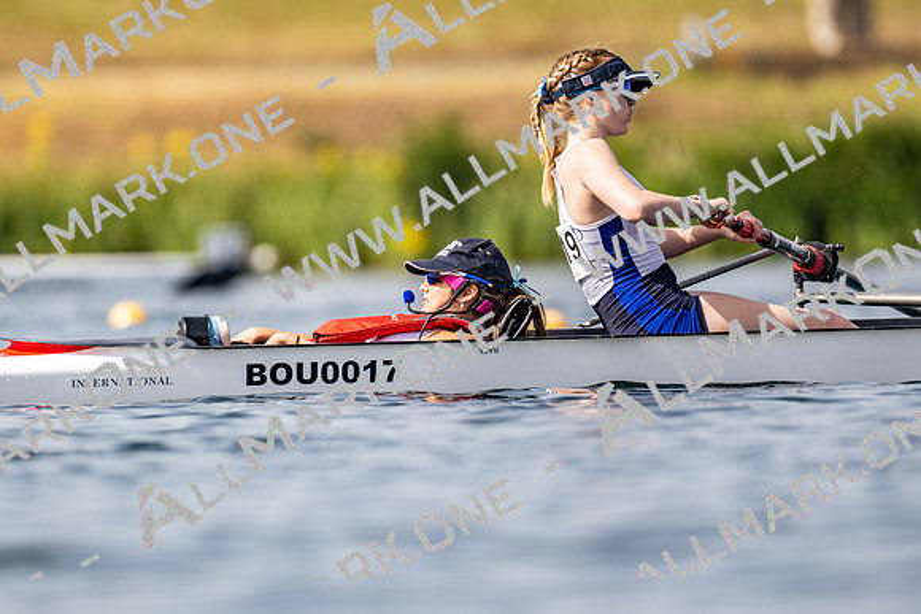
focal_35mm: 900
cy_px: 307
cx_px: 460
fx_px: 23041
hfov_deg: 2.3
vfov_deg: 1.5
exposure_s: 1/2500
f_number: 4
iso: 160
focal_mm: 600
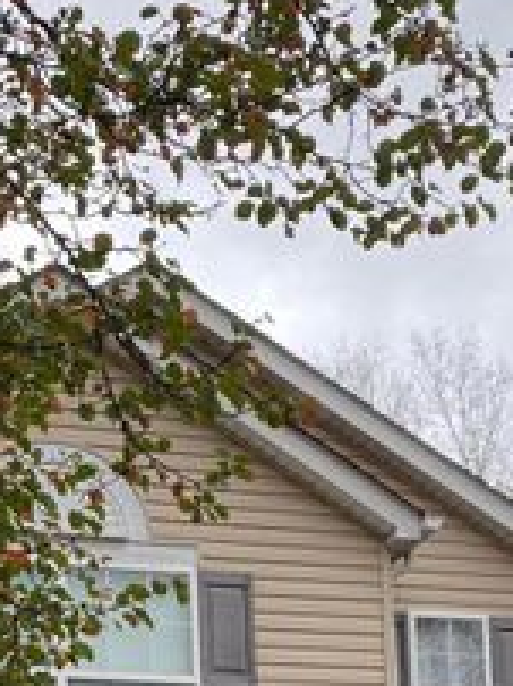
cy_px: 932
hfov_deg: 17.1
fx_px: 1703
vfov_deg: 20.5
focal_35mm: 86
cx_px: 173
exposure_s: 1/122
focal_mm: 4.25
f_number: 1.8
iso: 64
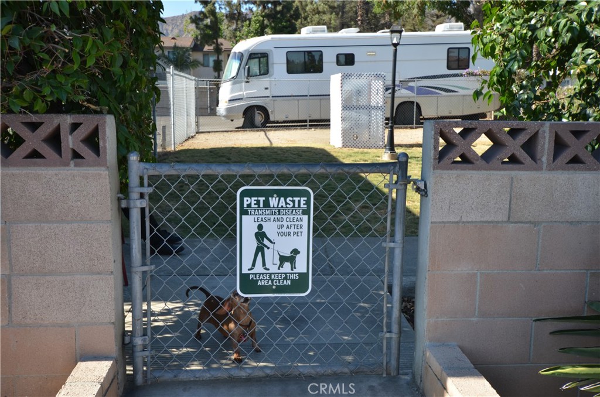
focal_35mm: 36
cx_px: 300
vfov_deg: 36.7
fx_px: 599
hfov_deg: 53.2
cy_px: 198
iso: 200
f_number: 7.1
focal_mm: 24
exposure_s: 1/200
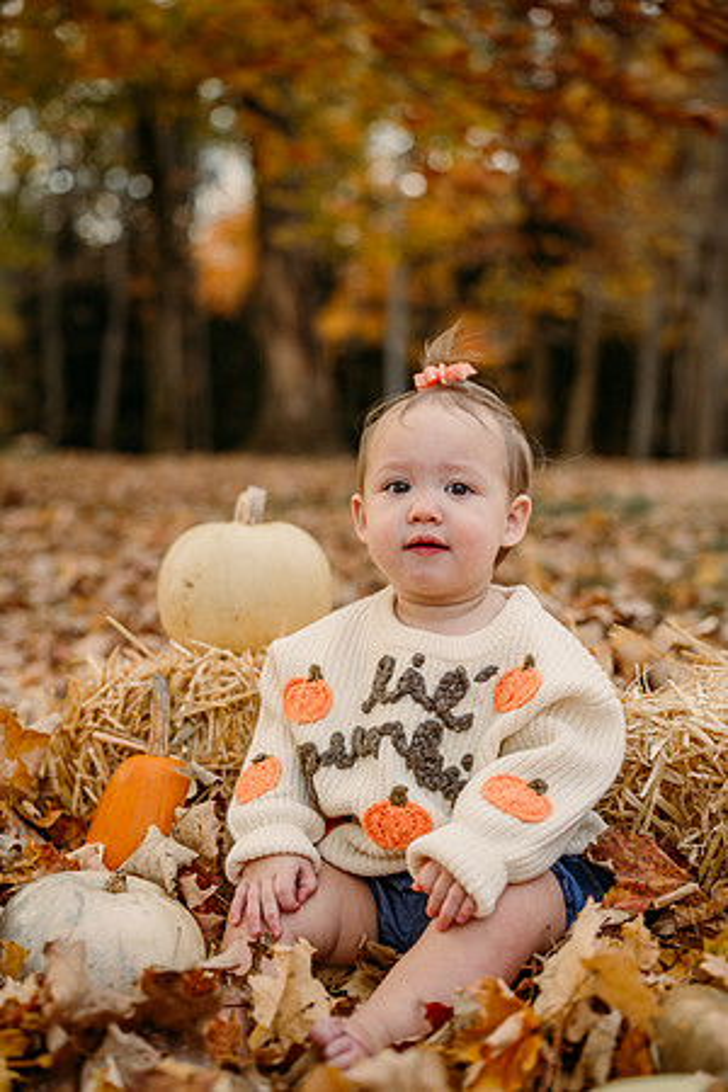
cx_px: 364
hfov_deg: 31.2
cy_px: 546
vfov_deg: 45.4
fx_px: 1304
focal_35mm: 43
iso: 250
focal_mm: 43
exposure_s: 1/400
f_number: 2.2
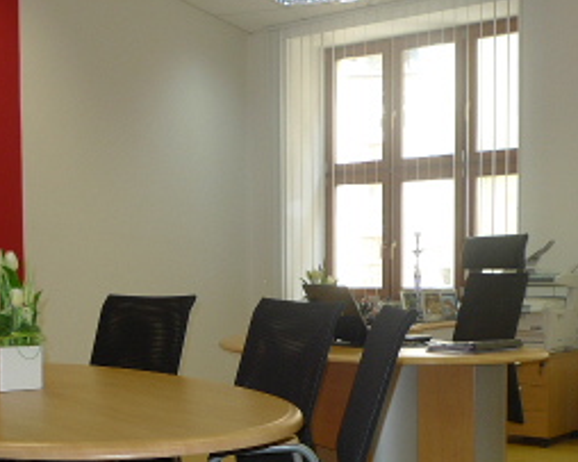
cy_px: 353
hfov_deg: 32.0
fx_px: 1009
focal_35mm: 59
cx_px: 296
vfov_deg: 25.4
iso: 100
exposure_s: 1/80
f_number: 2.2
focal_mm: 5.1
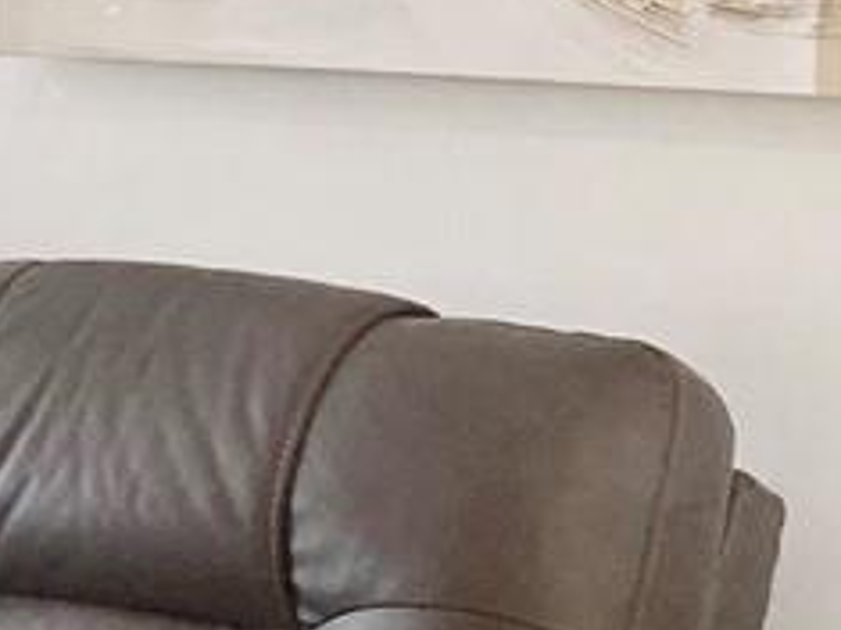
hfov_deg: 9.6
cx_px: -1335
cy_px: 354
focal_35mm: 177
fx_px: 4298
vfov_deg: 8.4
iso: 100
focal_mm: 4.25
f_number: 1.8
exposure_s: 1/120
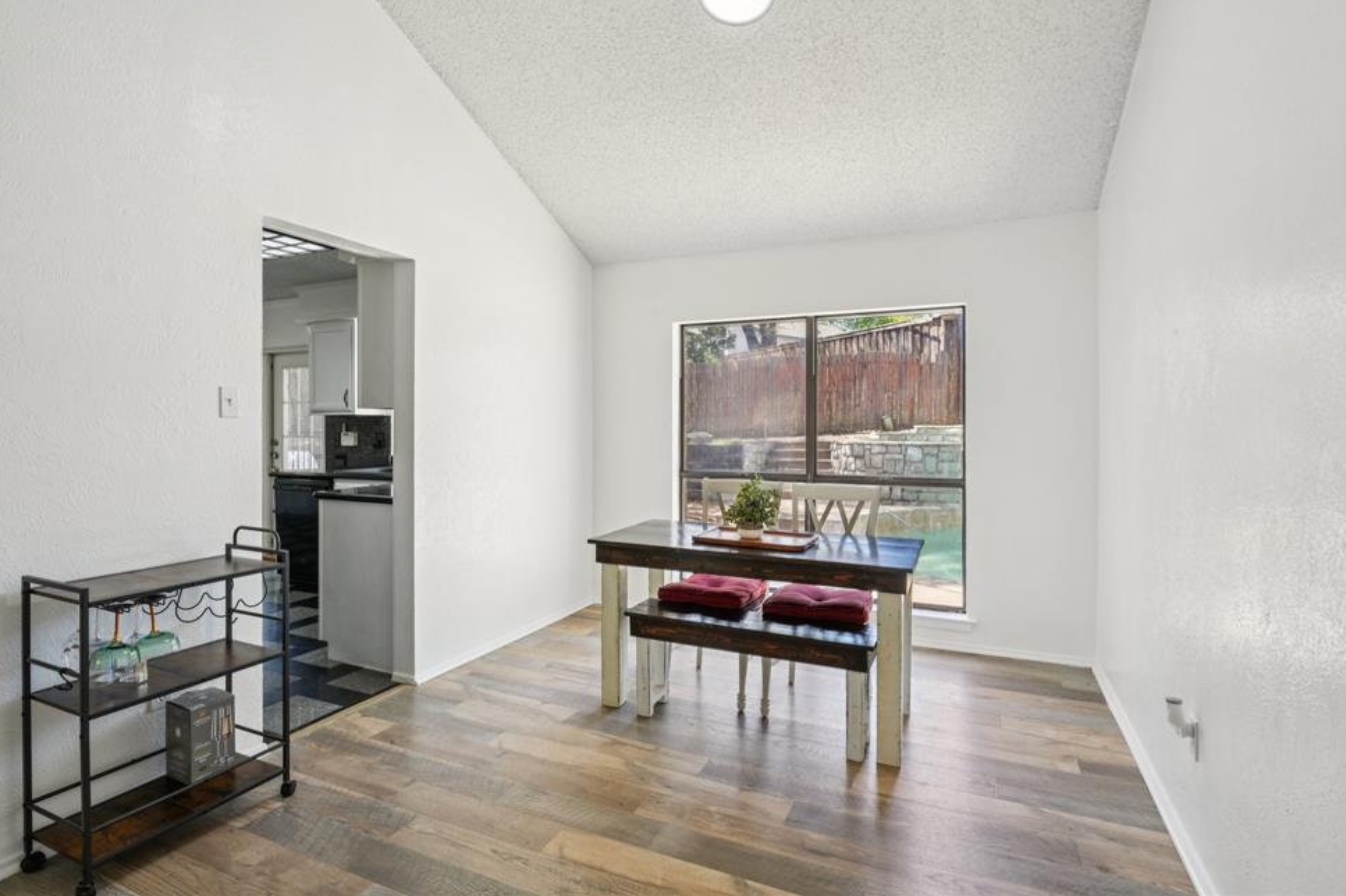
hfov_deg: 90.0
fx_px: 673
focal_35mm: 18
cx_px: 650
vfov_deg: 67.3
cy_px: 423
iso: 250
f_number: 8
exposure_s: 1/30
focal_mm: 17
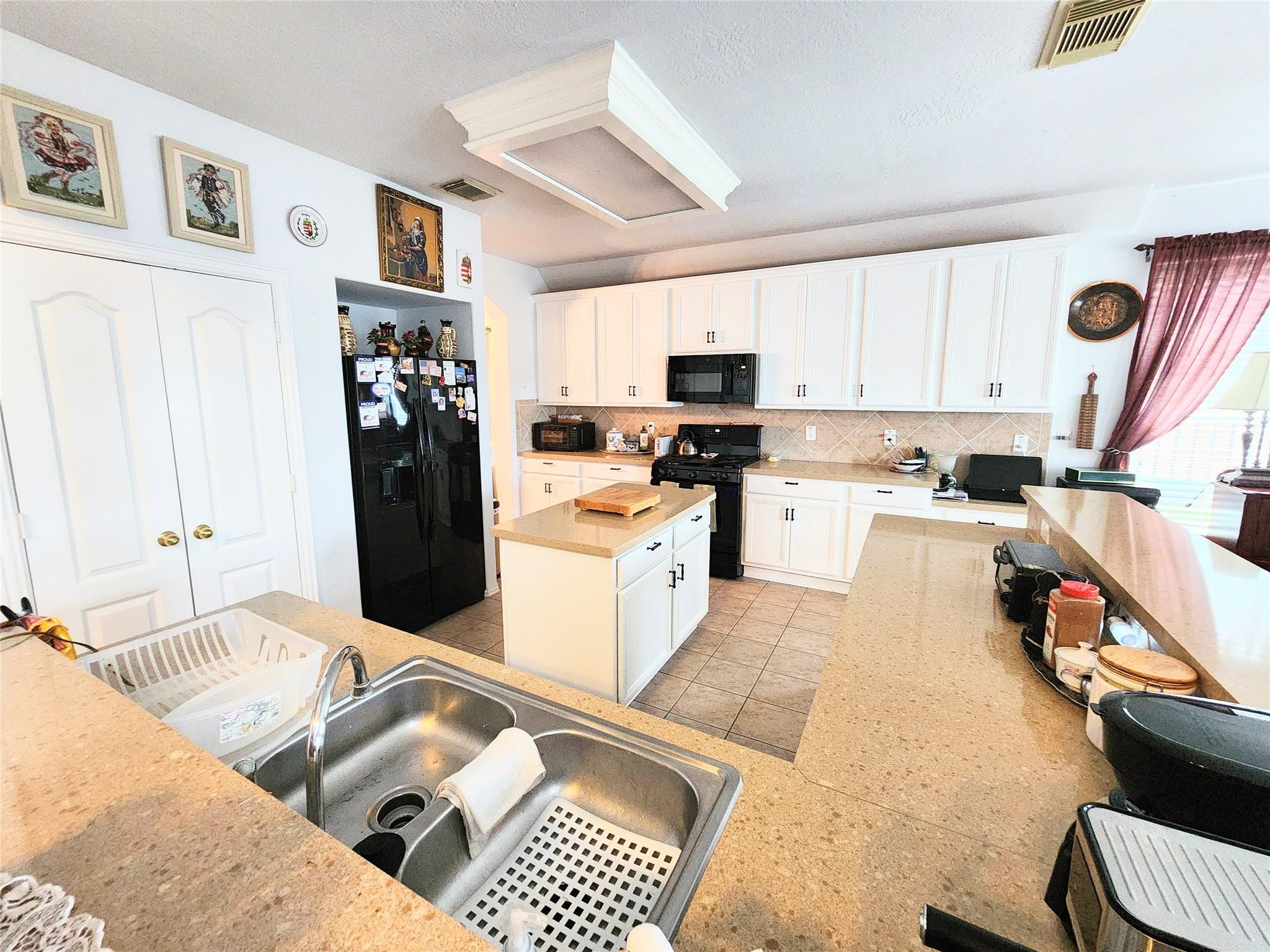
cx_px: 635
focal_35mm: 13
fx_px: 477
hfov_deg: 106.2
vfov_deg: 89.9
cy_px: 476
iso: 500
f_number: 2.2
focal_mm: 2.2
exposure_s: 1/30
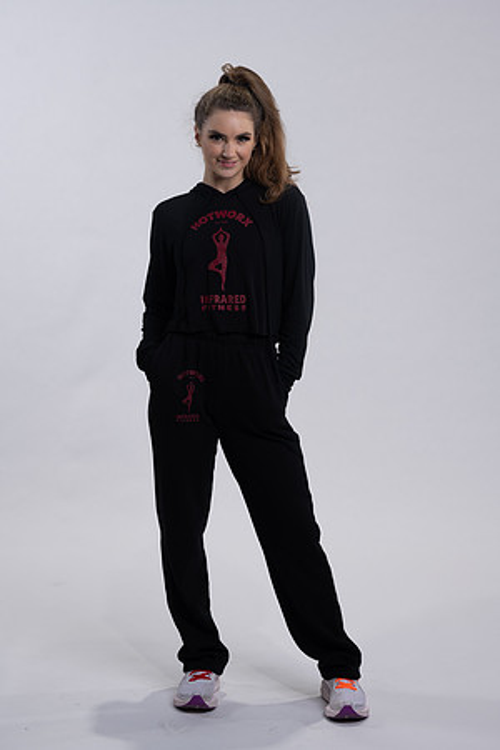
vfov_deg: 23.9
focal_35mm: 85
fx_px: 1771
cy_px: 375
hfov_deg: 16.1
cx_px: 250
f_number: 4
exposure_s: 1/125
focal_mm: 85
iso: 125
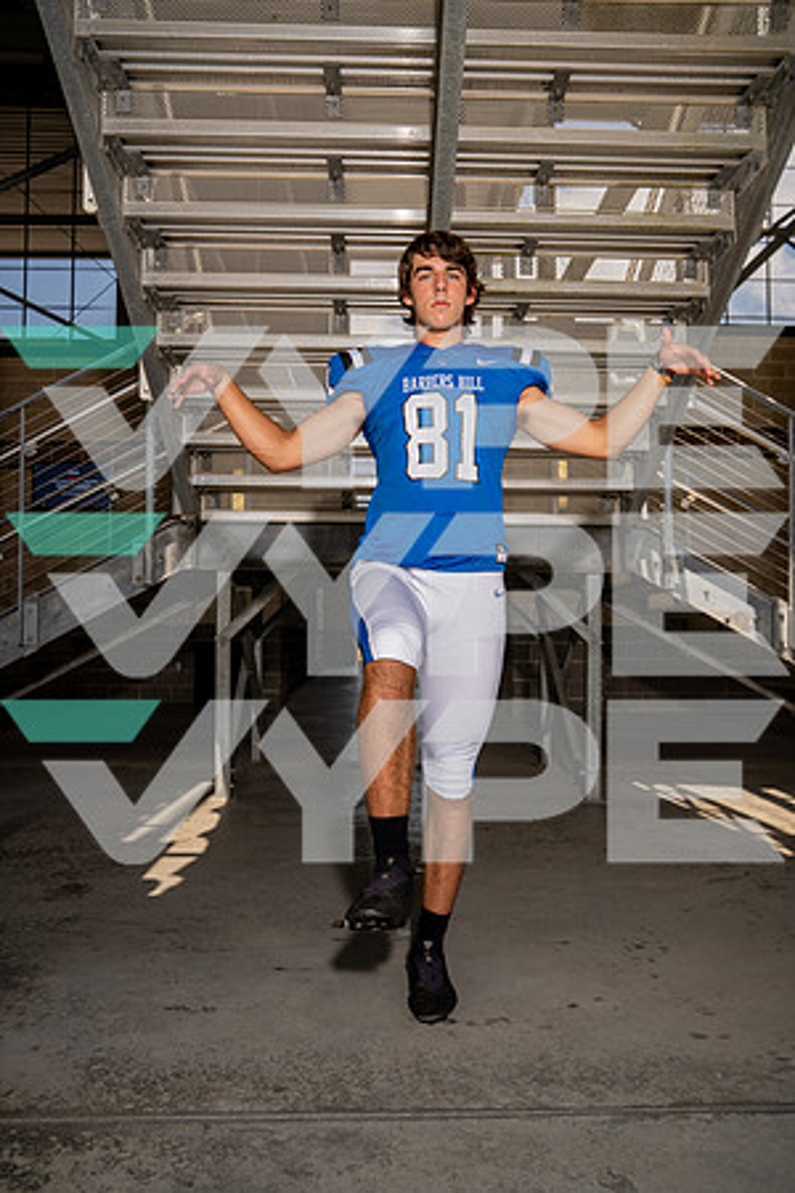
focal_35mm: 28
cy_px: 596
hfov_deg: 46.4
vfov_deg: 65.5
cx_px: 398
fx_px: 927
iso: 100
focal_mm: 28
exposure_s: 1/250
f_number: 7.1
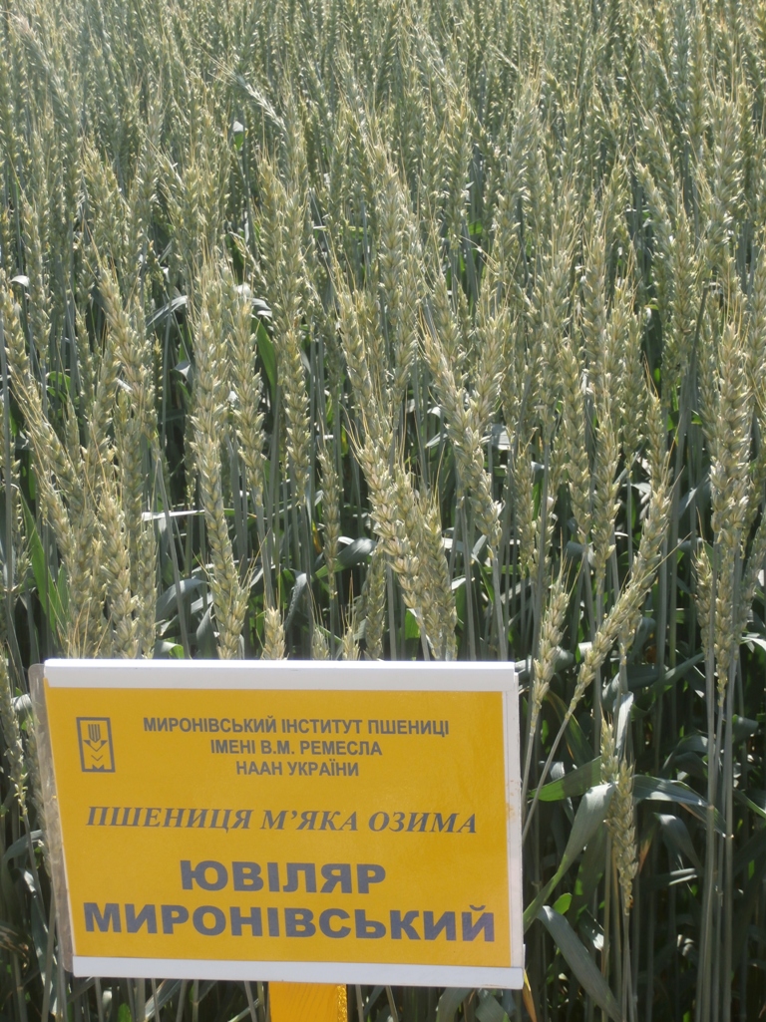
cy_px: 511
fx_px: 1683
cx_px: 383
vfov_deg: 33.8
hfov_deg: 25.6
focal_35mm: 57
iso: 100
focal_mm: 10.11
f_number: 4.5
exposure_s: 1/320
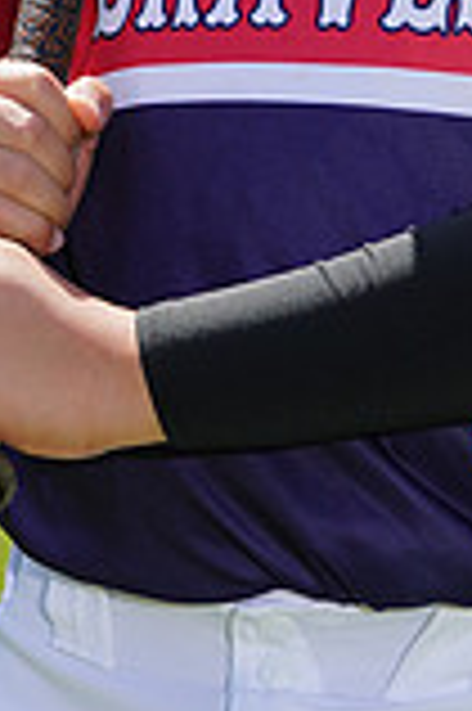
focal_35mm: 745
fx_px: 14683
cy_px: -234
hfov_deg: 1.8
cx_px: 290
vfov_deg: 2.8
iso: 100
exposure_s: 1/250
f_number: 8
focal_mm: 203
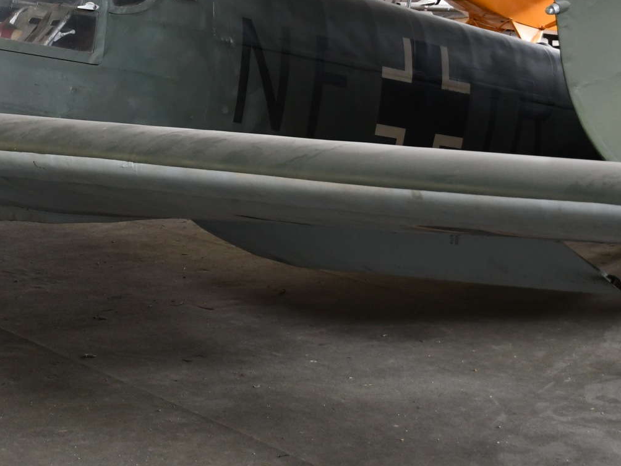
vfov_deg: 17.3
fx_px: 1525
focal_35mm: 85
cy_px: 140
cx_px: -21
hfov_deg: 22.0
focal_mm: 25
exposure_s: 1/20
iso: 1000
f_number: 4.5
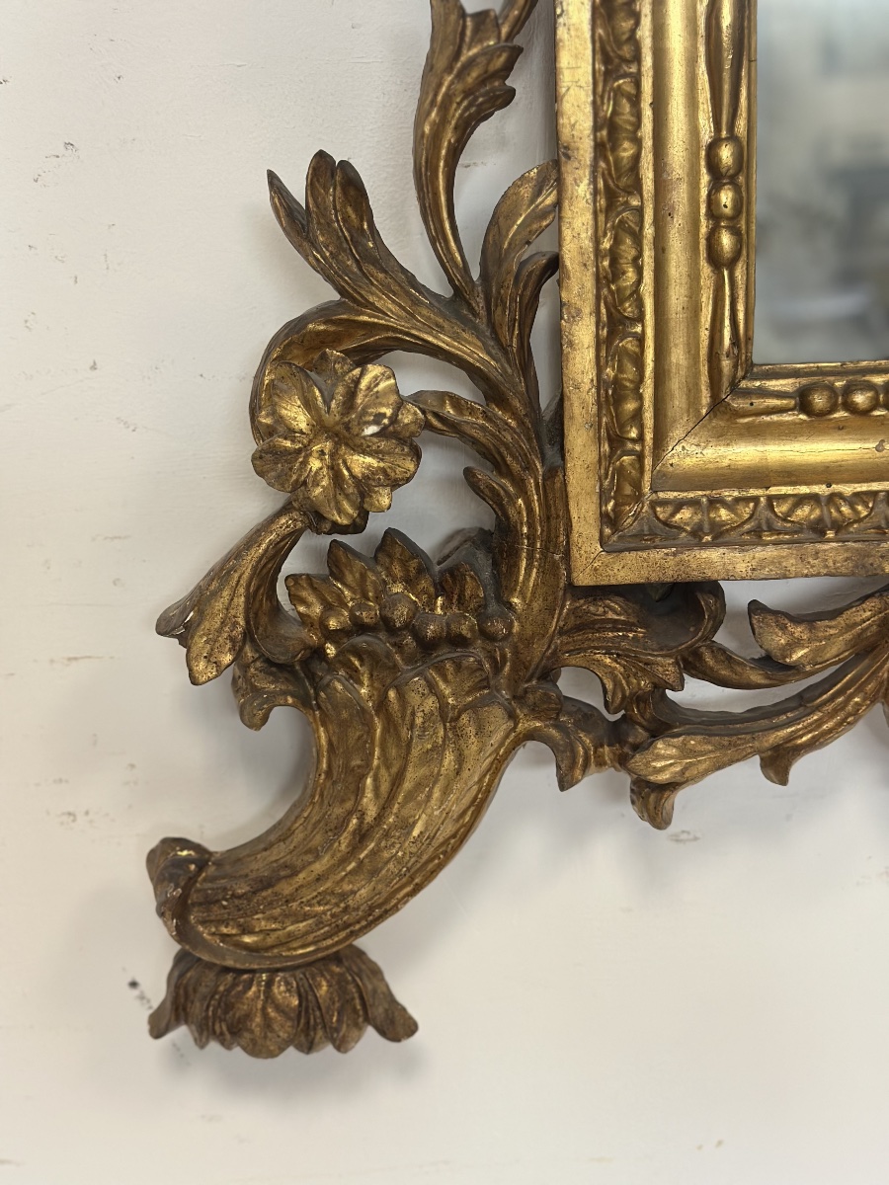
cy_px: 592
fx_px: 1644
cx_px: 444
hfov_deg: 30.3
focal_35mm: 48
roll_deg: +2.7
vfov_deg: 39.7
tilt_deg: -14.3
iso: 250
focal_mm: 6.86
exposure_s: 1/100
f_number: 1.78
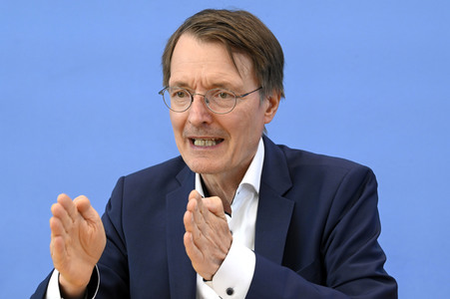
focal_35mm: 125
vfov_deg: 11.0
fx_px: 1561
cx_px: 225
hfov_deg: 16.4
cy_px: 150
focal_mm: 125
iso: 3200
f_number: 9
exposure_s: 1/250
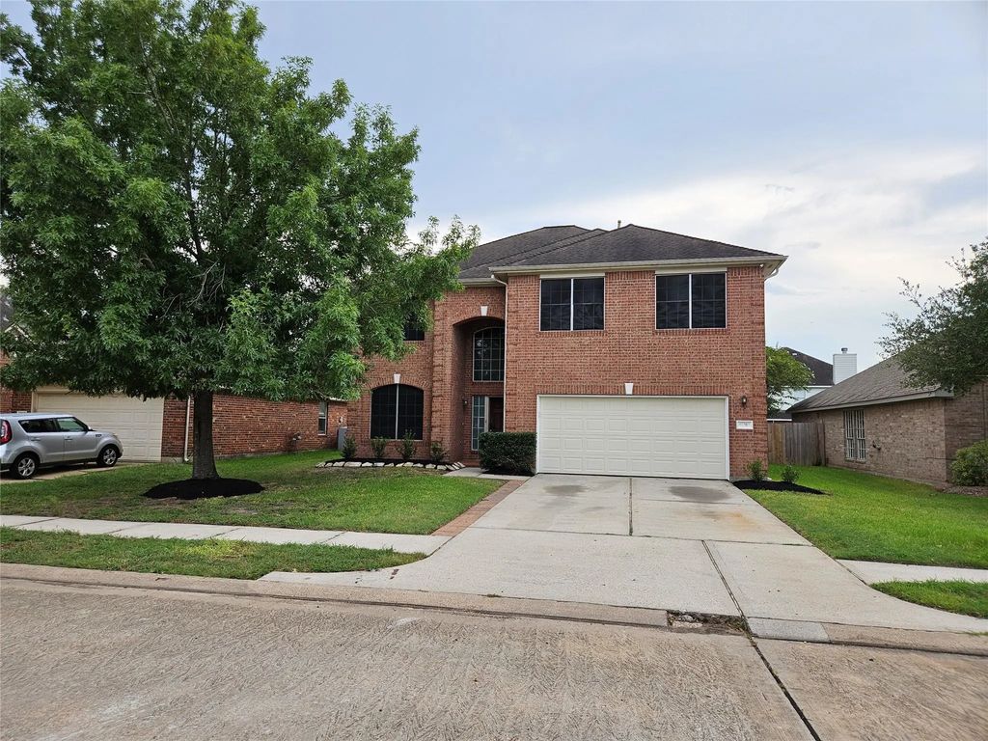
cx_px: 494
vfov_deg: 58.9
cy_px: 370
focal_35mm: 23
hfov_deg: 73.9
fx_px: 656
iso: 25
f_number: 1.8
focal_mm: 5.4
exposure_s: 1/1235
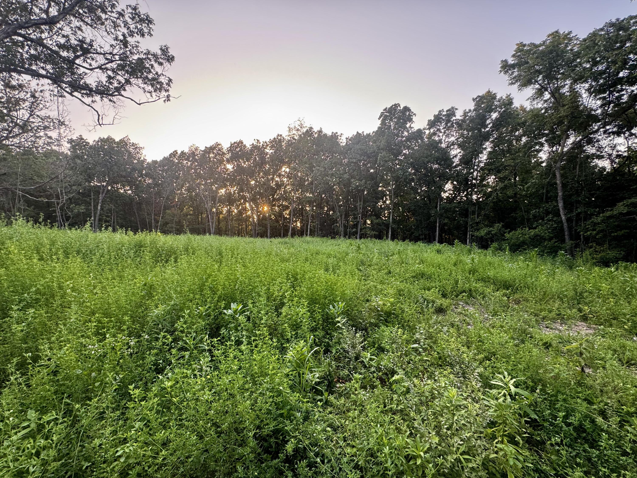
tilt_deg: -2.4
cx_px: 318
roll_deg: +0.6
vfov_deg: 85.7
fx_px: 258
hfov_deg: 102.1
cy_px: 239
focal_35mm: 14
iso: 100
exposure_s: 1/99
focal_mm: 2.22
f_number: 2.2
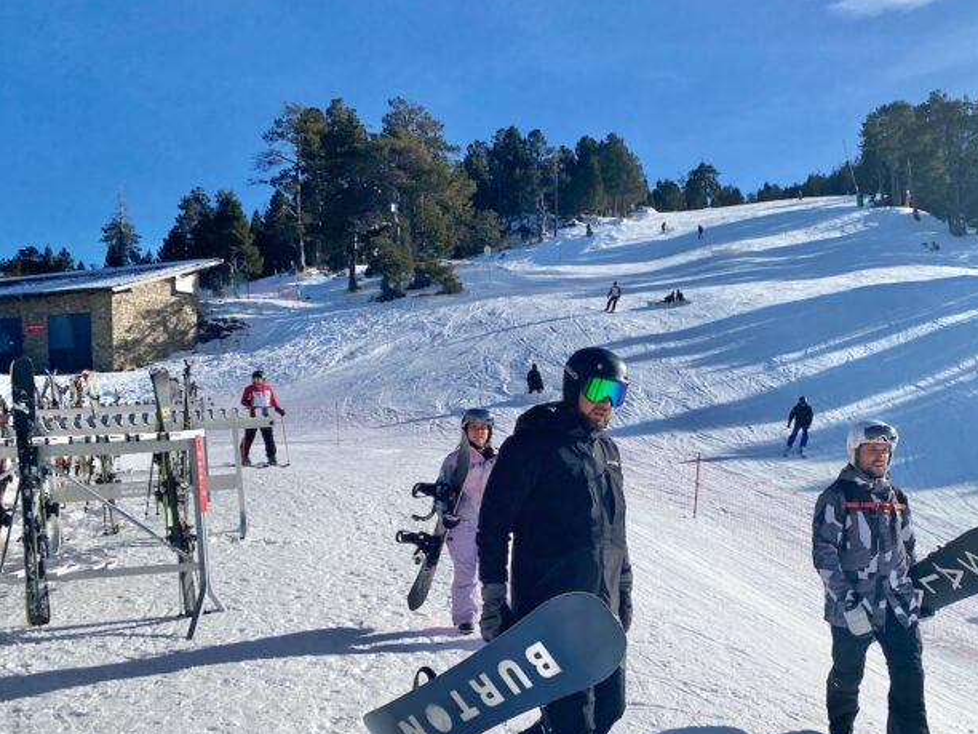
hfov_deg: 53.1
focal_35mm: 34
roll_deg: +1.8
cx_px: 638
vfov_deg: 41.6
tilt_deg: -1.8
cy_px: 440
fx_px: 961
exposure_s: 1/5495
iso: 32
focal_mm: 4.25
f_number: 1.8
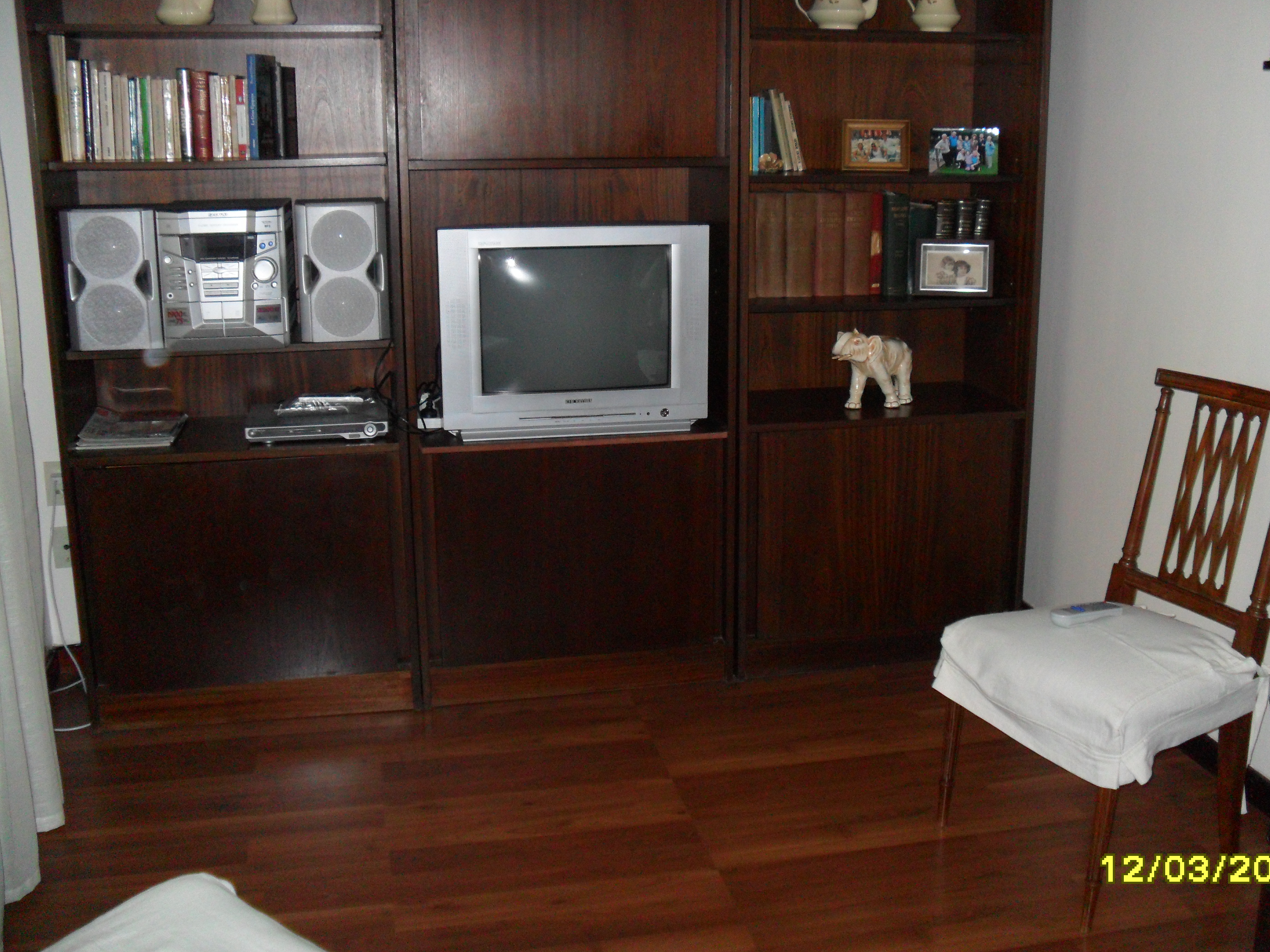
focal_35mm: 38
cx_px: 684
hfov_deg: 48.9
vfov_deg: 37.7
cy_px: 451
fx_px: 1394
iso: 200
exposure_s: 1/45
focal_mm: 6.3
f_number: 3
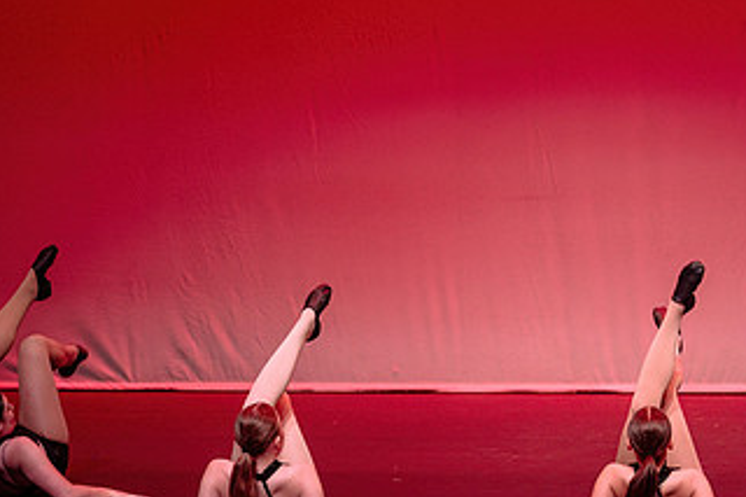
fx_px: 4784
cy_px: 305
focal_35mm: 231
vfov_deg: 5.9
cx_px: 535
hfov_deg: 8.9
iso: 1250
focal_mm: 116
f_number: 2.8
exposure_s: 1/500
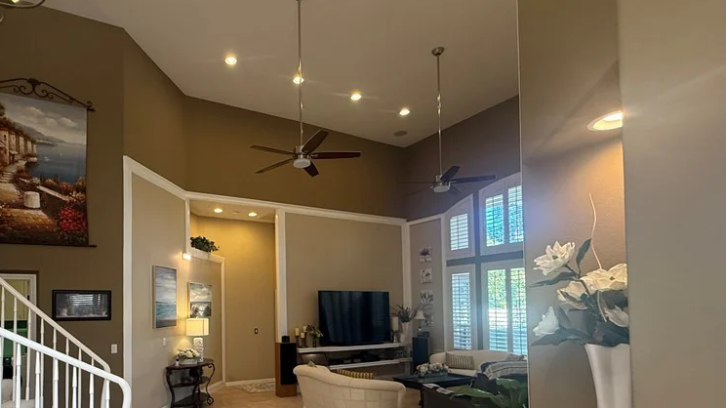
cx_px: 254
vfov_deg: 51.6
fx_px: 404
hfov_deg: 81.6
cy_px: 299
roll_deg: +0.7
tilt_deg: +2.7
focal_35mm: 21
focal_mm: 2.22
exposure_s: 1/120
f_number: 2.2
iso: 320
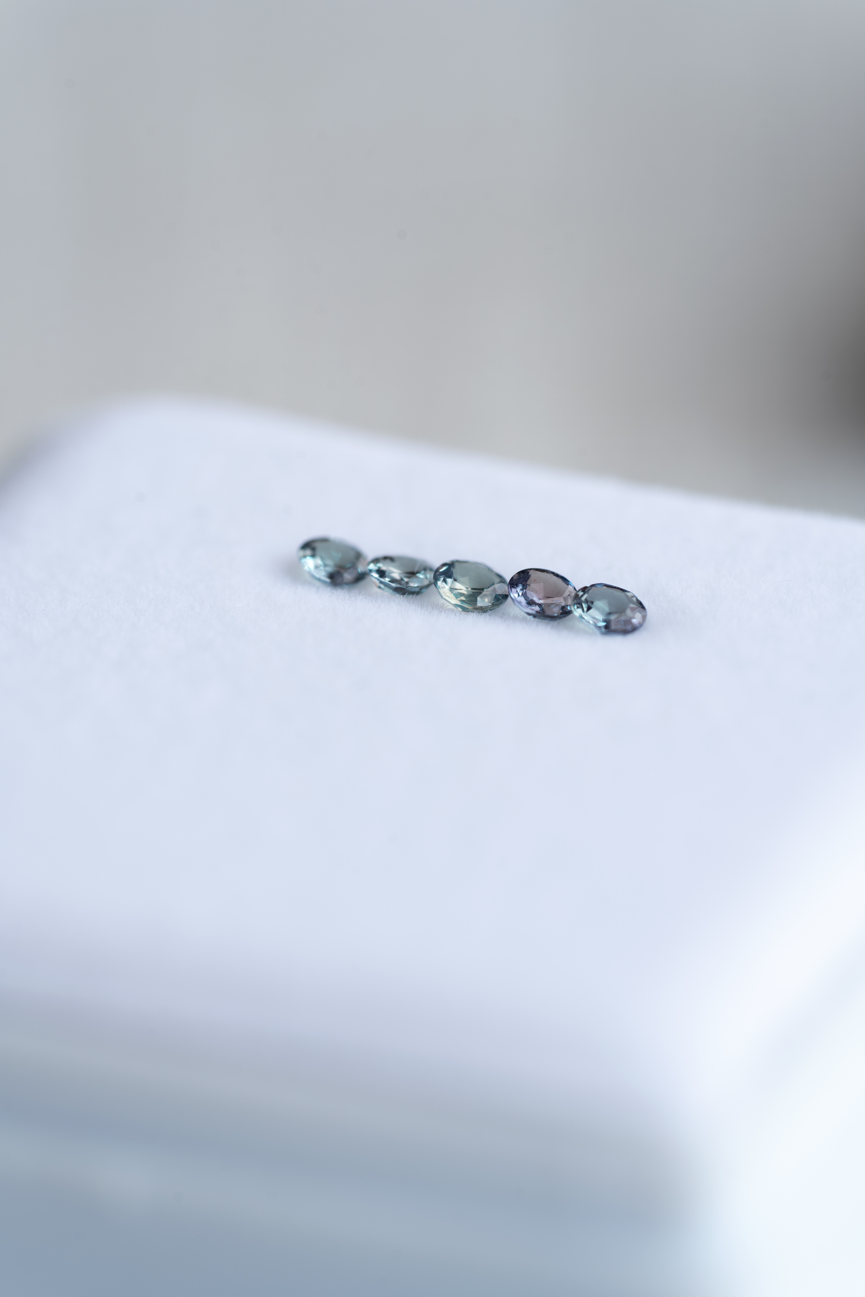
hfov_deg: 15.2
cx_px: 432
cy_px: 648
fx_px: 3243
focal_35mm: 90
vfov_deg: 22.6
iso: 100
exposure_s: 1/10
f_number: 5.6
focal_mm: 90
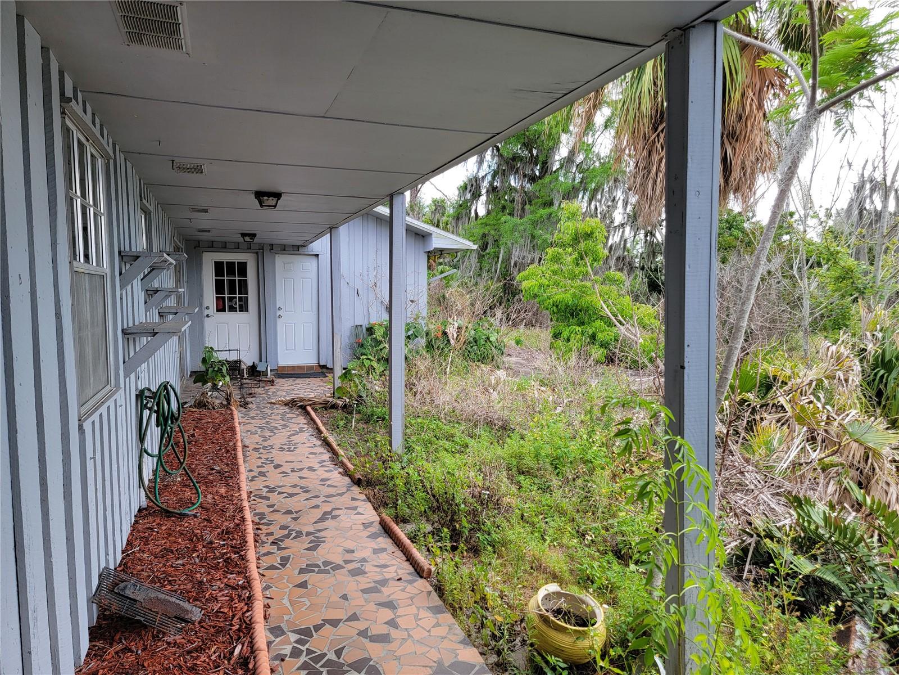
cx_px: 450
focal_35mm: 24
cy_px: 338
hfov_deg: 71.6
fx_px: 623
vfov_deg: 56.8
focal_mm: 6.7
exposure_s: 1/207
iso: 16
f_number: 1.8
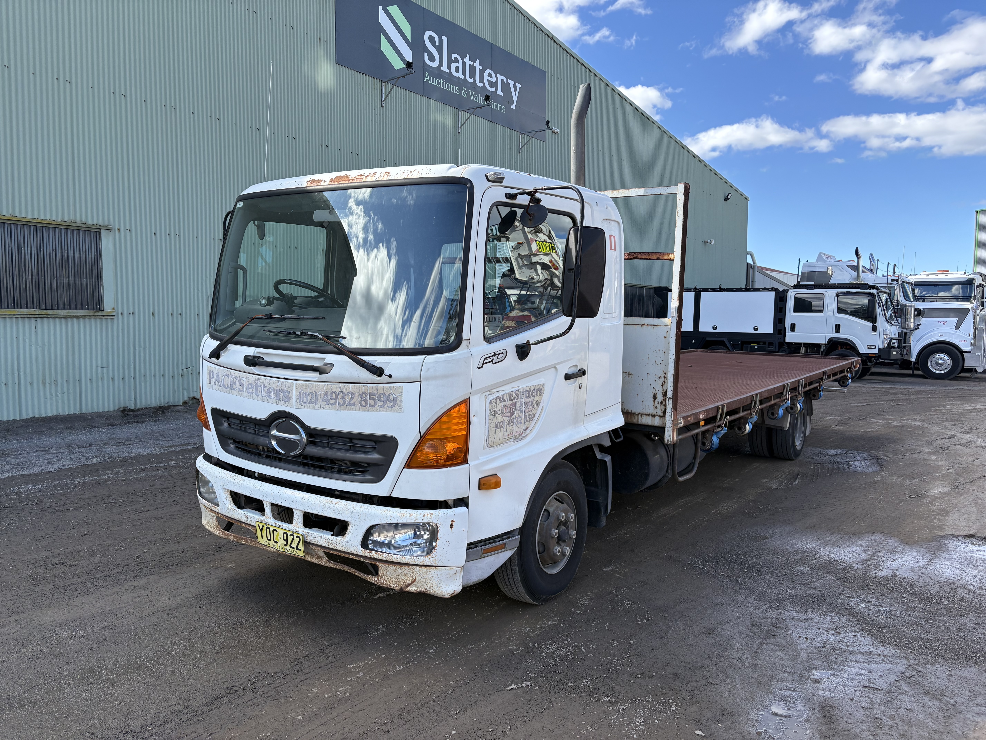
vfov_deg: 53.1
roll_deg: +0.1
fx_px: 741
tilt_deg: -3.6
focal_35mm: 26
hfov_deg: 67.3
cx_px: 493
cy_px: 370
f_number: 1.6
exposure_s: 1/1048
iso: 50
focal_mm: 5.96
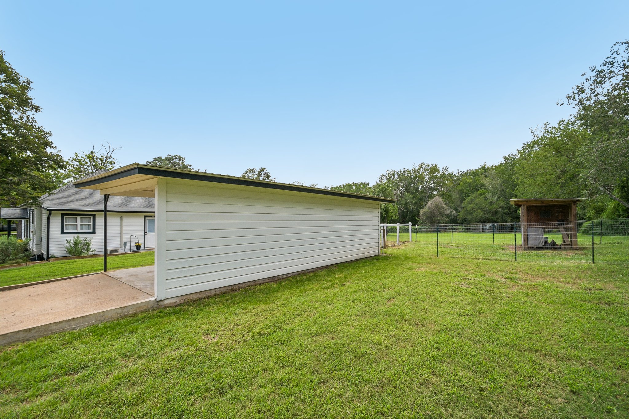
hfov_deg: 100.4
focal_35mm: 15
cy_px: 210
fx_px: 262
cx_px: 314
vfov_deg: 77.3
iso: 400
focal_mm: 10
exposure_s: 1/800
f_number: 8
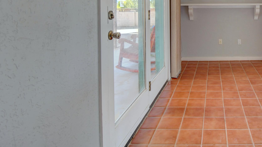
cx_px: 216
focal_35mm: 28
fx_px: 195
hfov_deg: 61.3
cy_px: 10
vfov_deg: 38.2
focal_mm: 10
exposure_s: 1/100
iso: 640
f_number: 4.5
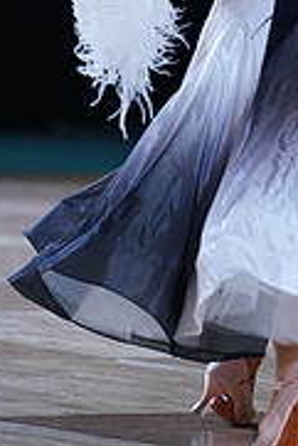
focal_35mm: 520
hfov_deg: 2.6
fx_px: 6444
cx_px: 420
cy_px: -153
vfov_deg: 3.9
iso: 640
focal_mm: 162
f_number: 2.8
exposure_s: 1/500
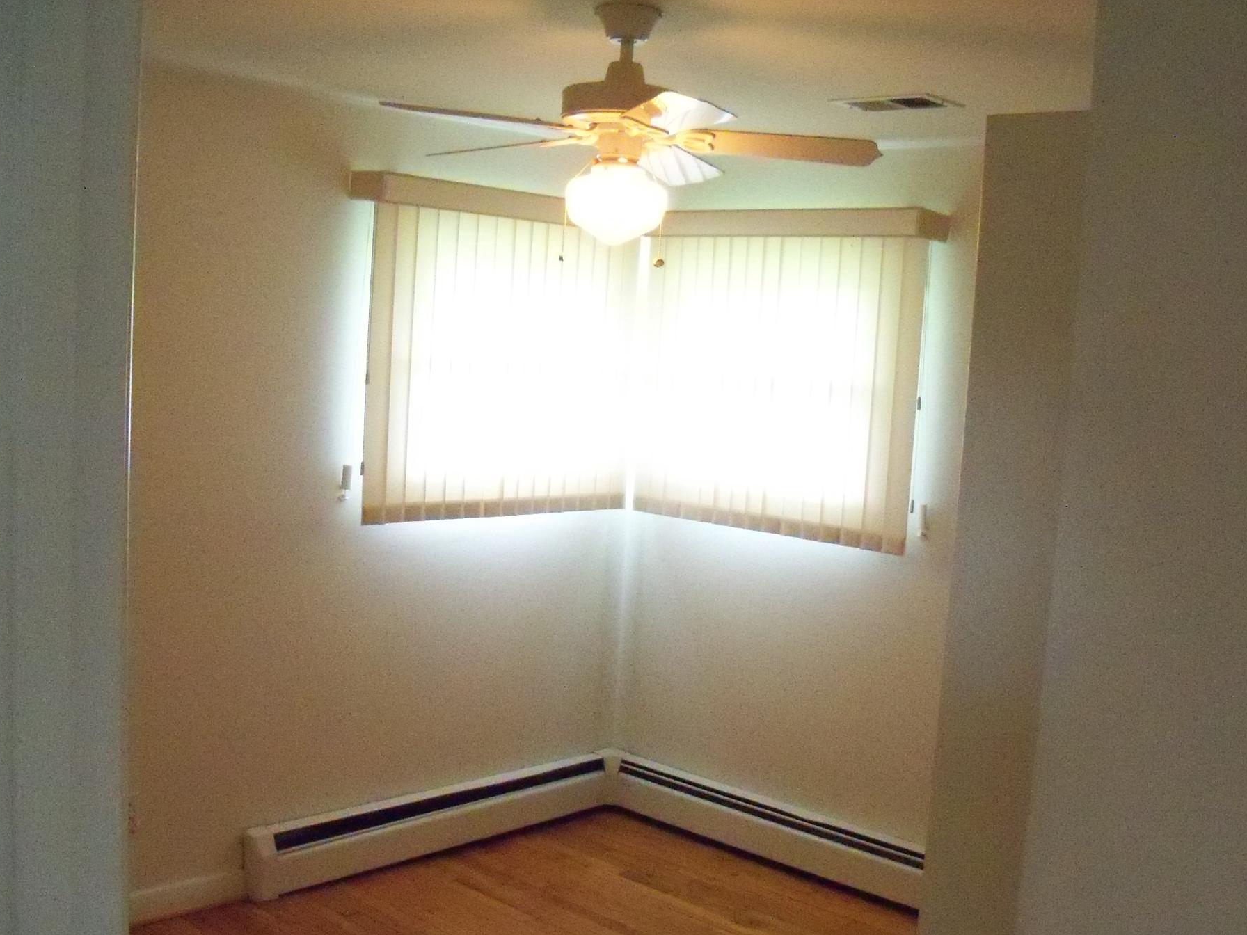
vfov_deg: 35.9
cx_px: 681
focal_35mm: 40
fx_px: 1441
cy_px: 530
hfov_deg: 46.7
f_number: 3.5
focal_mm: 6.2
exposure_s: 1/50
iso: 1600
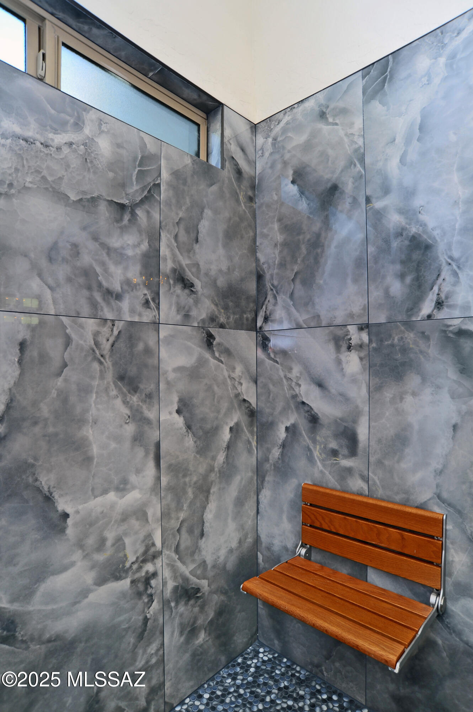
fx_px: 355
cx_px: 236
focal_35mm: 18
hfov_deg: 67.3
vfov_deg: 90.0
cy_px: 356
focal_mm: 18
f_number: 7.1
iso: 400
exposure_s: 1/30
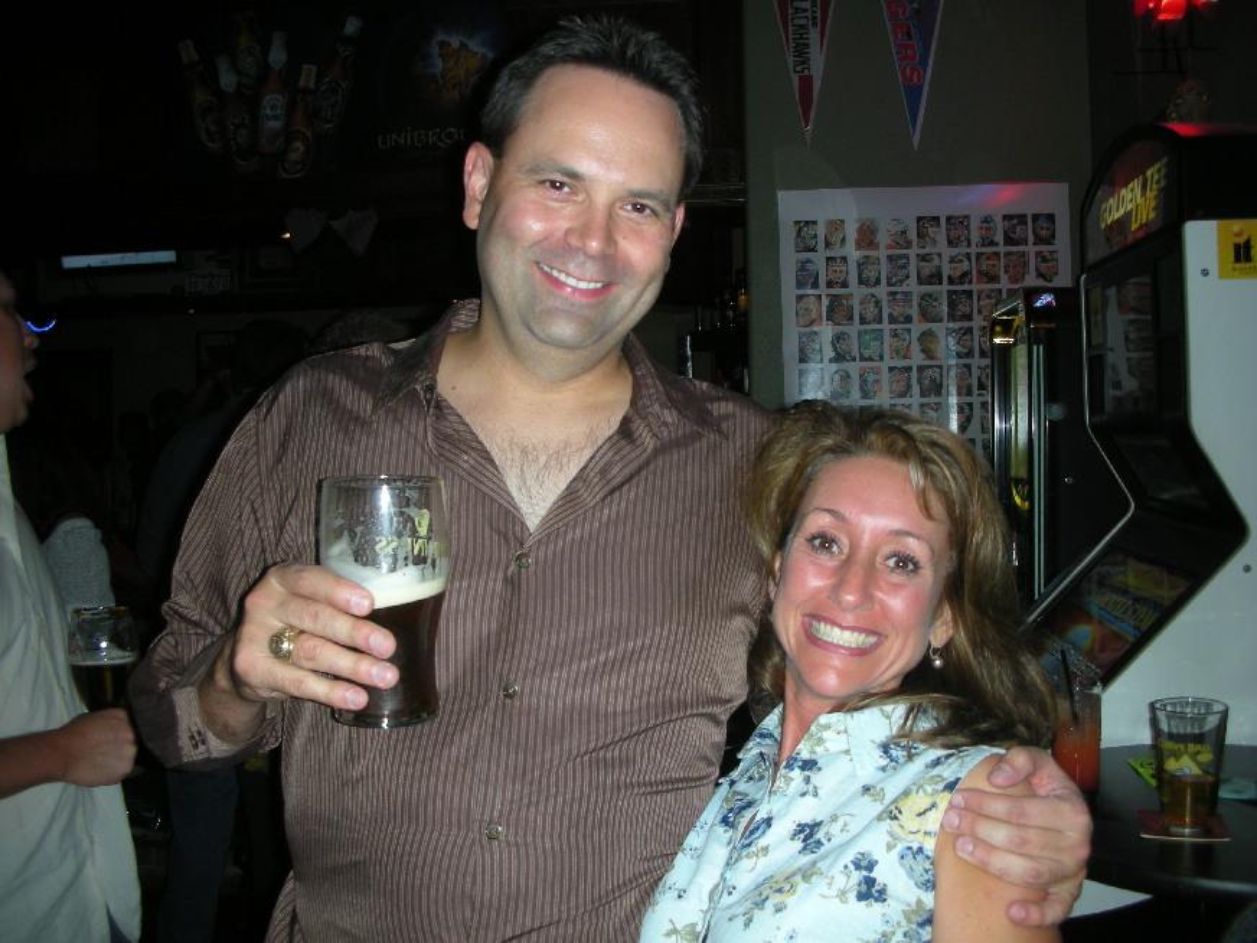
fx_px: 1271
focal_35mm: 35
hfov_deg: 52.6
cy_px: 472
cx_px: 628
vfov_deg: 40.7
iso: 56
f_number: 2.8
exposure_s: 1/60
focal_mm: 5.8
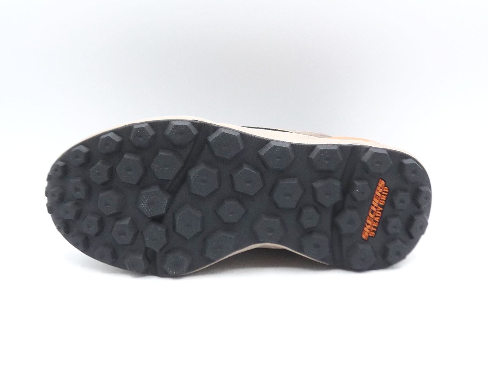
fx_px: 705
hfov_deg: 38.2
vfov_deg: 29.1
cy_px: 183
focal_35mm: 50
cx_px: 244
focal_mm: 5
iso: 100
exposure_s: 1/100
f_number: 3.6
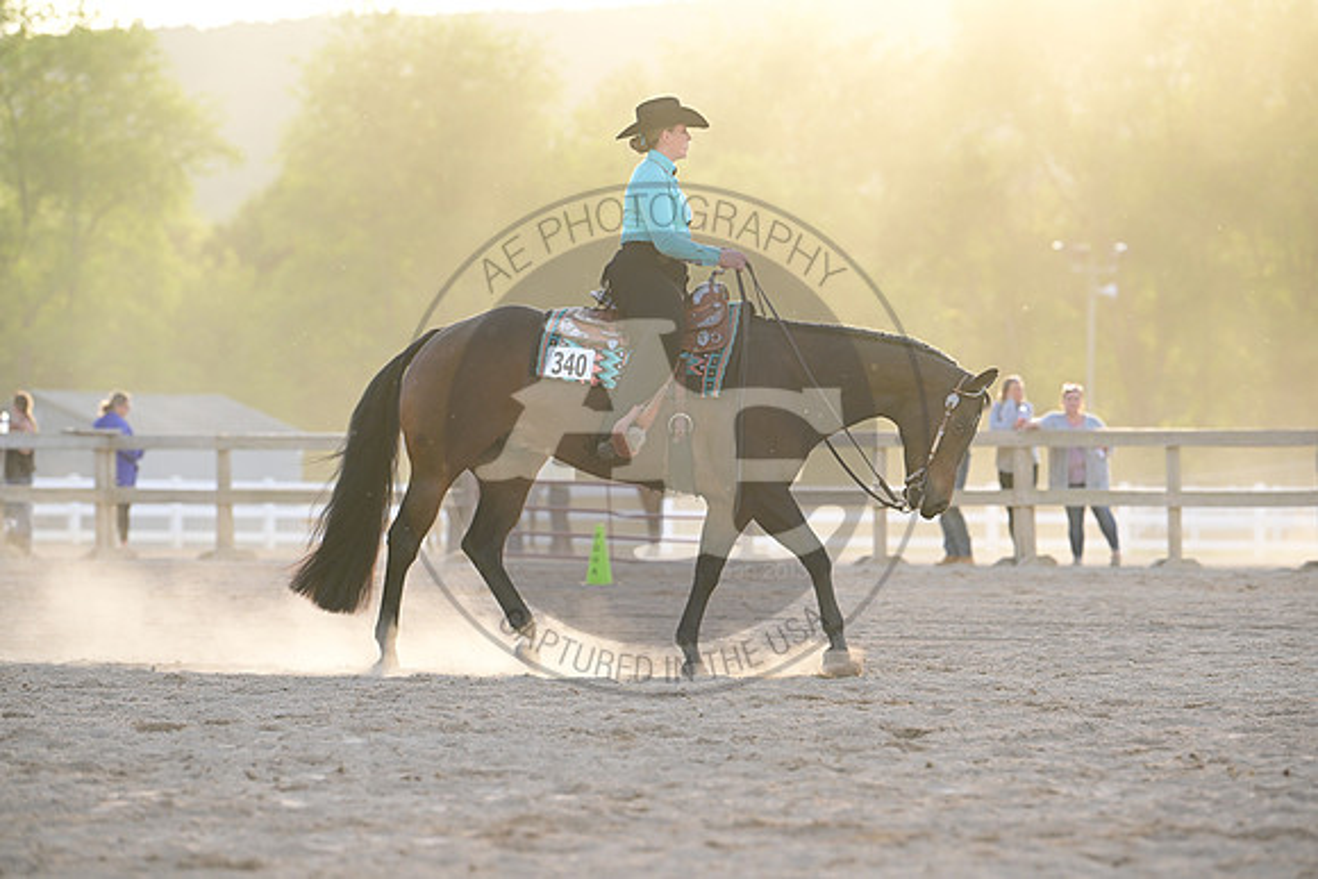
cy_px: 440
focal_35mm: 180
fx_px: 6591
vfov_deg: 7.6
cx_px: 659
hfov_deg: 11.4
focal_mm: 180
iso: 1250
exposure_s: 1/1600
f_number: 4.5
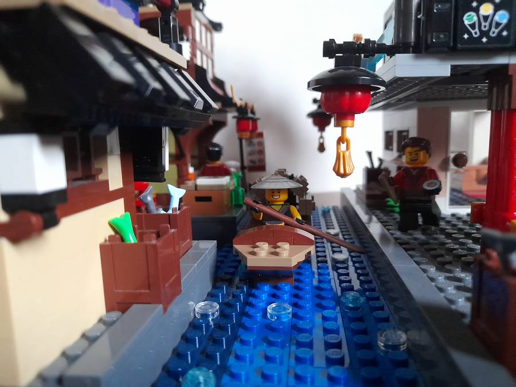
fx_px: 373
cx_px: 258
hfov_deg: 69.4
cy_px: 194
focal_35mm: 25
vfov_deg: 54.9
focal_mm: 4.6
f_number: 2
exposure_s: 1/20
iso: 1000
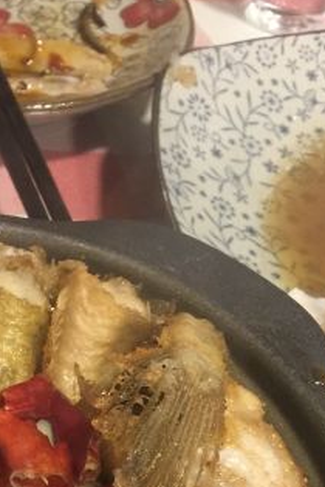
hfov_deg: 19.6
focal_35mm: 67
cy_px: 519
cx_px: -16
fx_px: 907
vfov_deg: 27.8
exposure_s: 1/10
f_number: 2.2
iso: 125
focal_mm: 4.15
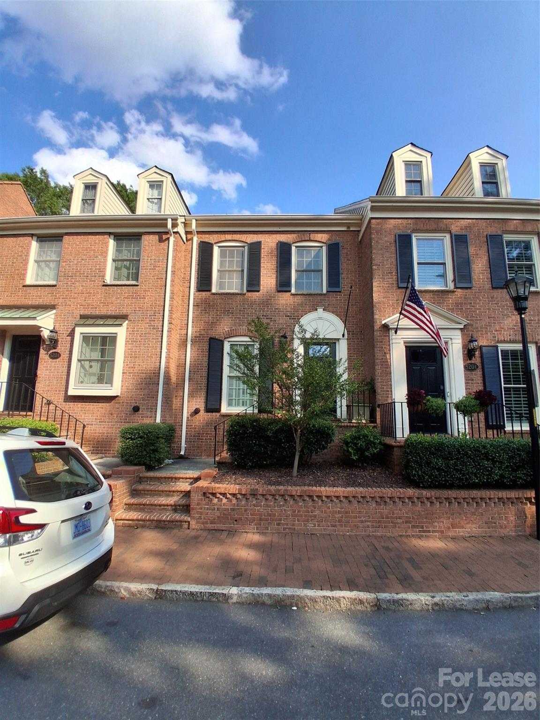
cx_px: 270
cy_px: 360
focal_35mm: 17
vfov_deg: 91.0
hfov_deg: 74.7
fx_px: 354
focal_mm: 1.4
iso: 50
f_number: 2.2
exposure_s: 1/1339
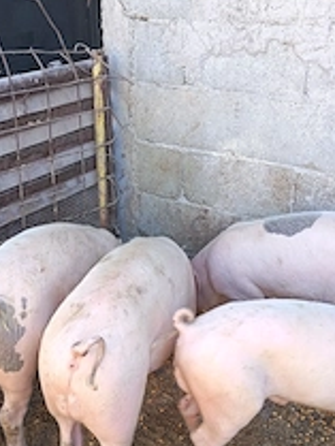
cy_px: 292
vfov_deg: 40.8
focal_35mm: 46
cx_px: 147
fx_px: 593
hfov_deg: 31.5
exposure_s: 1/100
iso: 271
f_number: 1.75
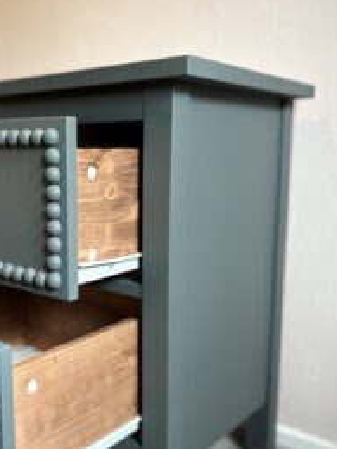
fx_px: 519
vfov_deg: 46.8
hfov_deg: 35.6
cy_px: 238
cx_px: 111
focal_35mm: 40
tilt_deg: -9.8
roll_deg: -1.0
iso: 160
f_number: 1.6
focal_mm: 5.96
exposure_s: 1/50
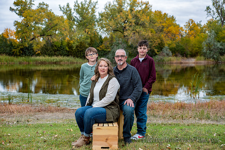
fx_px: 313
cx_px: 112
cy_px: 75
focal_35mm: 50
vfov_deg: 27.0
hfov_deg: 39.6
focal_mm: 50
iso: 125
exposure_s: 1/80
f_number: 4
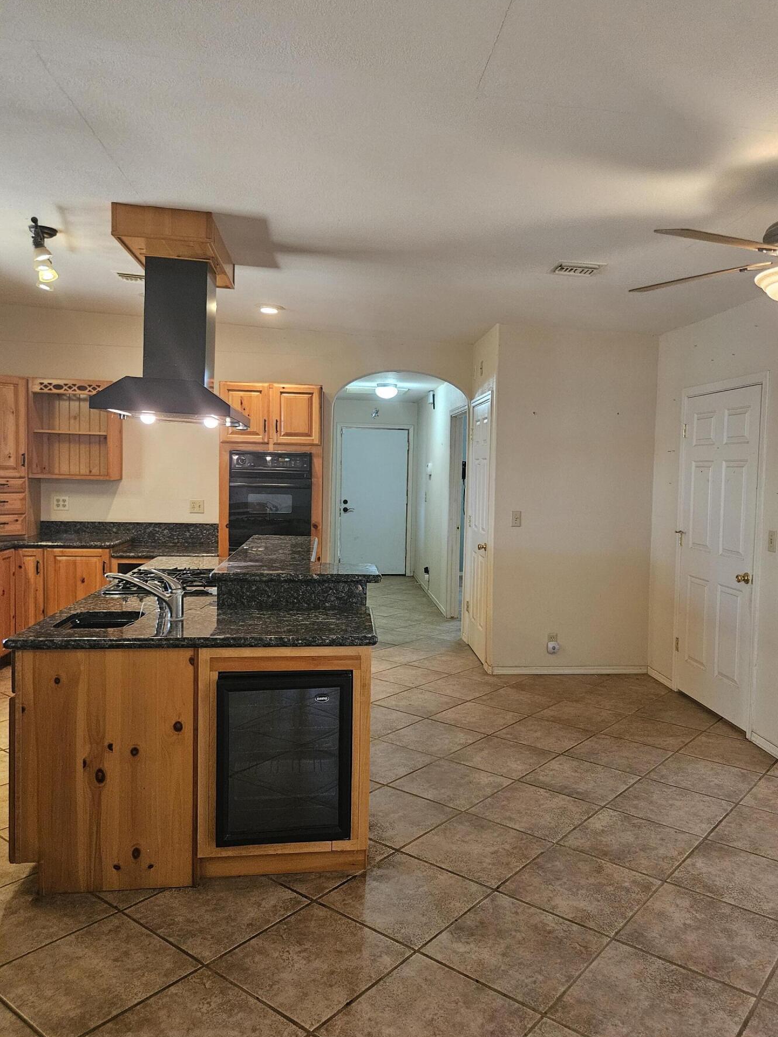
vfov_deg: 67.3
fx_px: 779
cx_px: 439
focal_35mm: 26
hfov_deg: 52.9
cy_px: 533
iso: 500
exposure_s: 1/120
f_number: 1.8
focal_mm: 5.4
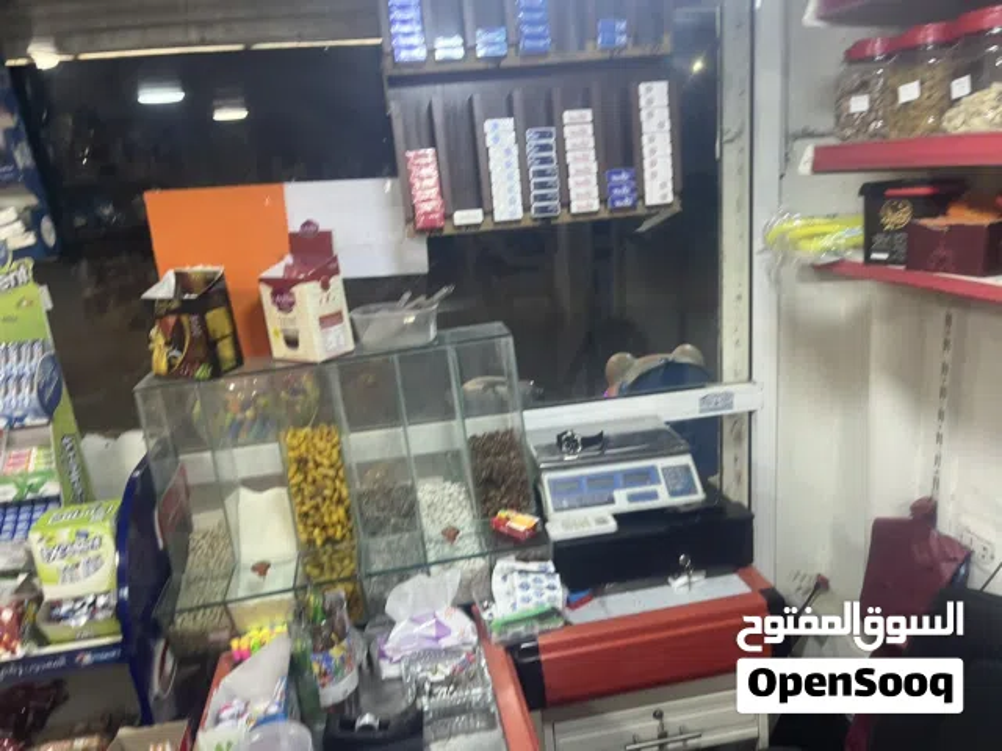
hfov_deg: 67.3
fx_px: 753
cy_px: 376
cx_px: 501
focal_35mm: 26
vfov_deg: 53.1
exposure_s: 1/50
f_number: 1.6
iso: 80
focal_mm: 5.1
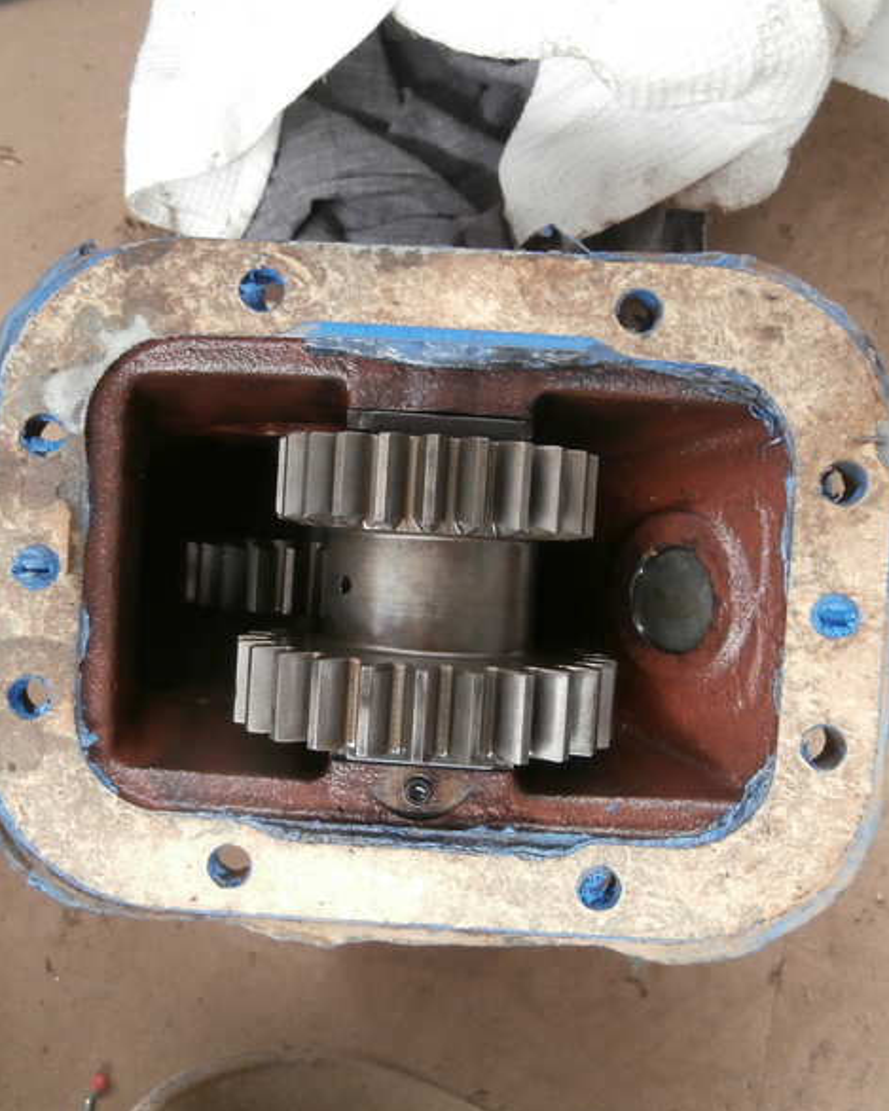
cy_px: 550
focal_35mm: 32
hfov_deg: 45.7
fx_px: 1052
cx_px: 392
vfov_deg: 55.7
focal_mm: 4.2
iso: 200
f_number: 3
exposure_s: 1/30
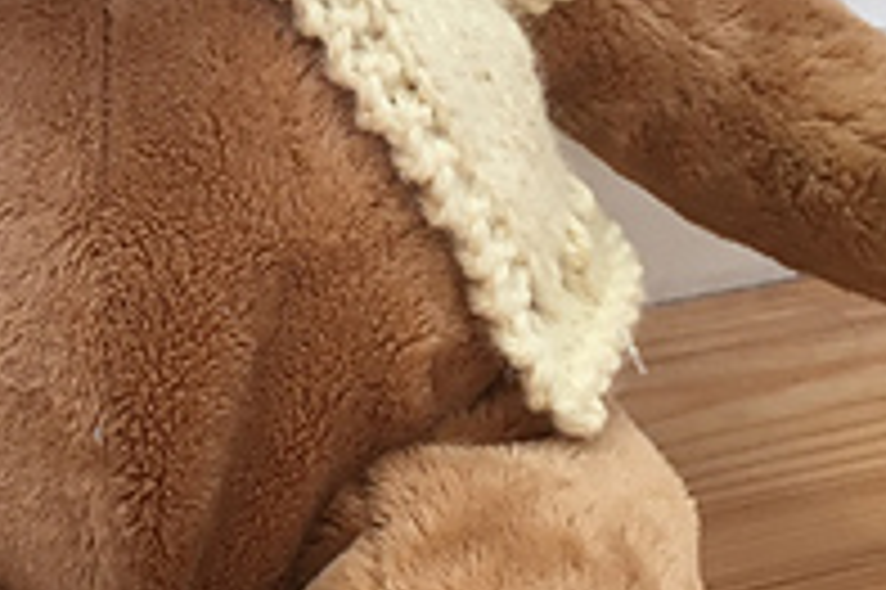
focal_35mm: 98
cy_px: 86
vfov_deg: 13.8
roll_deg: +1.3
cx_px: 130
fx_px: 2410
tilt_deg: -25.3
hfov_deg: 20.5
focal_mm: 4.15
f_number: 2.2
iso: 25
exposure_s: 1/33
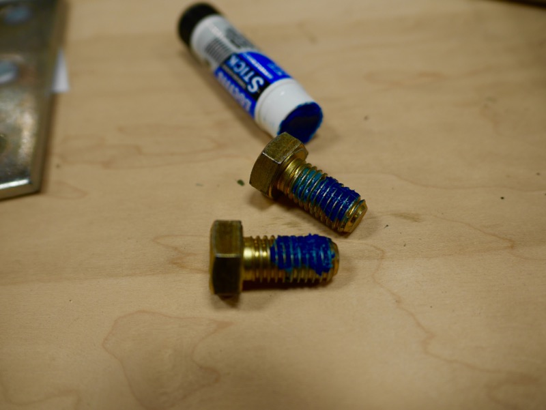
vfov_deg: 46.8
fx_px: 473
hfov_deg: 59.9
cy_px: 205
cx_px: 273
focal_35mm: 30
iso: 200
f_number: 2.2
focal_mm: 15
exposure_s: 1/200
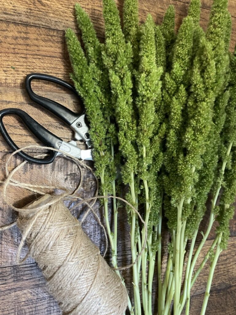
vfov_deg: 67.3
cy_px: 158
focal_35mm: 26
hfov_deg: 53.1
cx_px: 118
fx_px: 236
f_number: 1.6
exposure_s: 1/33
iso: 400
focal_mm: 4.2
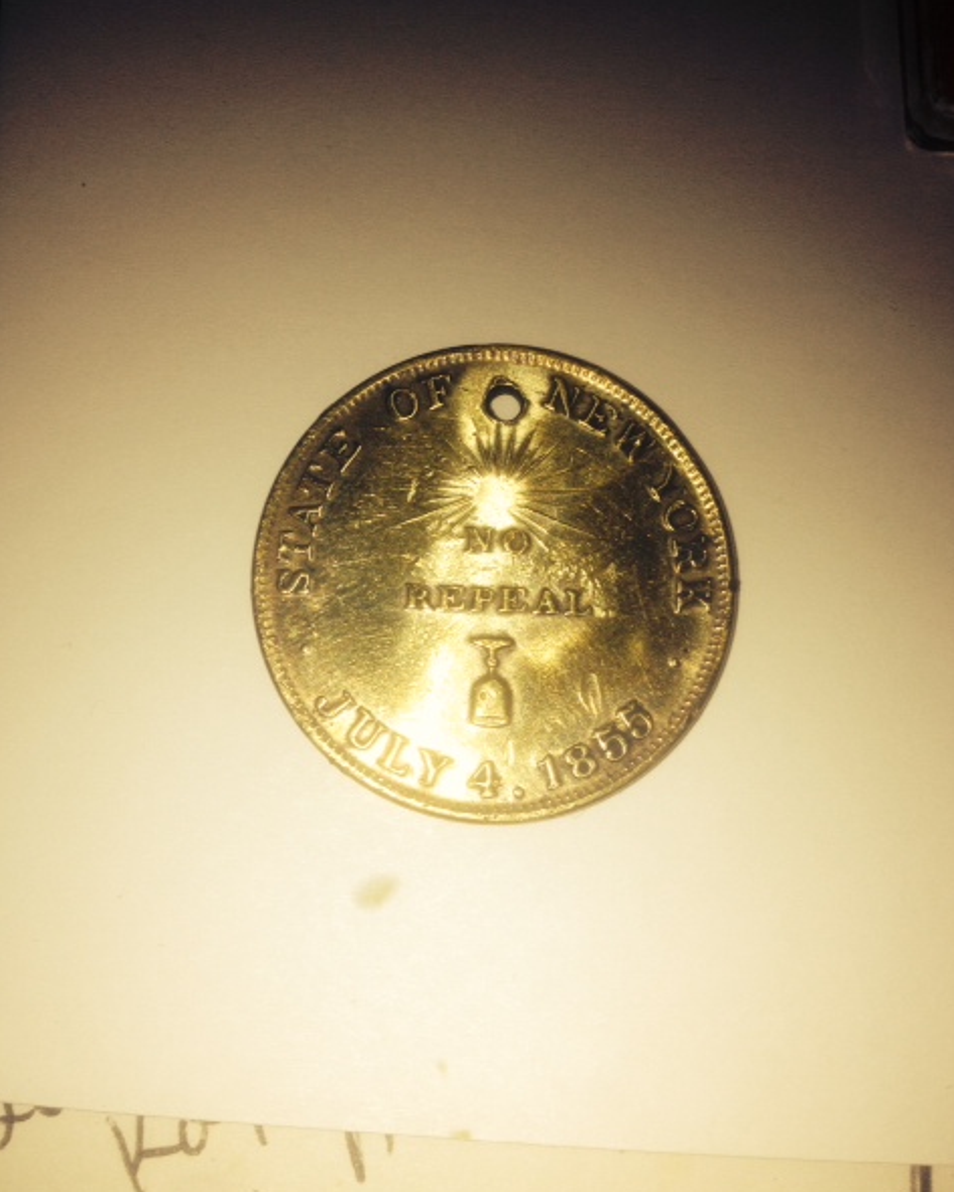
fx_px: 1306
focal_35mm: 37
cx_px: 480
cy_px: 605
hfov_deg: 40.1
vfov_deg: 49.1
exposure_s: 1/521
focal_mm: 4.28
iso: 50
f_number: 2.4
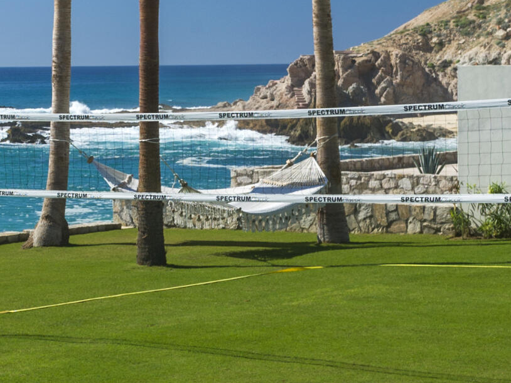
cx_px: -23
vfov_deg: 11.9
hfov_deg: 15.5
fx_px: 1830
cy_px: 342
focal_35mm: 124
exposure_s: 1/160
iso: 200
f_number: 11
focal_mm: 35
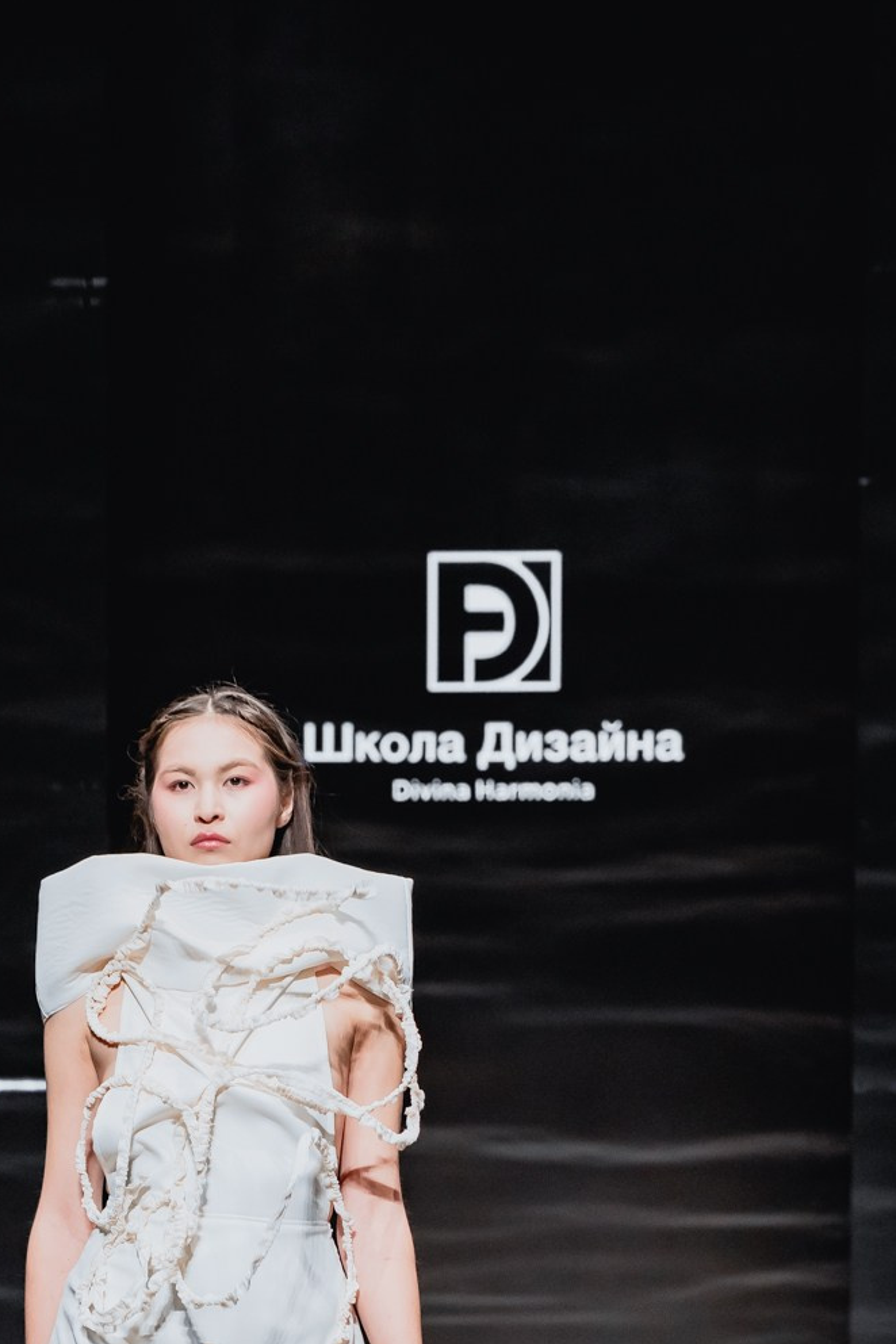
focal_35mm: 145
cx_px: 414
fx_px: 5413
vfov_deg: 14.0
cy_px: 1248
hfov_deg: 9.5
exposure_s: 1/250
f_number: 4
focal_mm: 75
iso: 3200
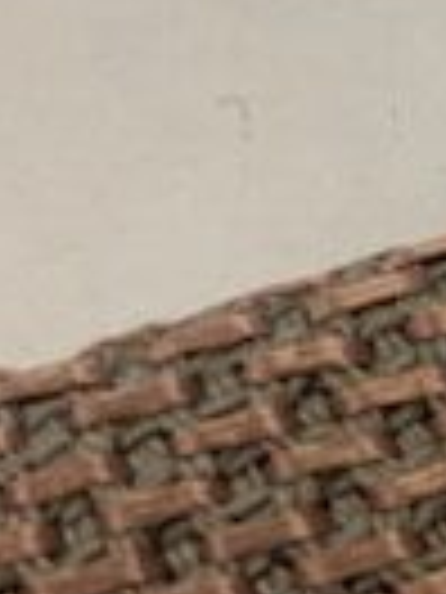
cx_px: 703
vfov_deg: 15.6
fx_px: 2165
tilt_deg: -77.2
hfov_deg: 11.2
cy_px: 450
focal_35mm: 126
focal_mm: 4.25
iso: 100
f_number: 1.8
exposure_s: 1/60
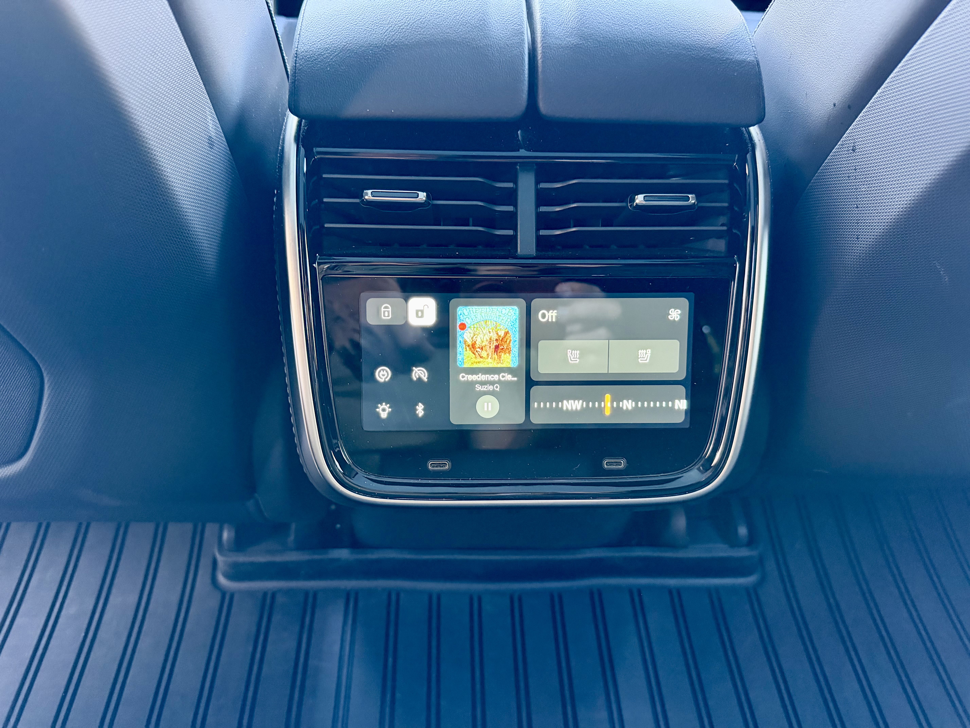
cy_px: 364
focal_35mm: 24
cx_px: 485
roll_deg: -1.7
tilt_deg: -42.0
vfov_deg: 56.8
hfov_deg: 71.6
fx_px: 673
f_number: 1.78
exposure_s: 1/40
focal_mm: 6.76
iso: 1000
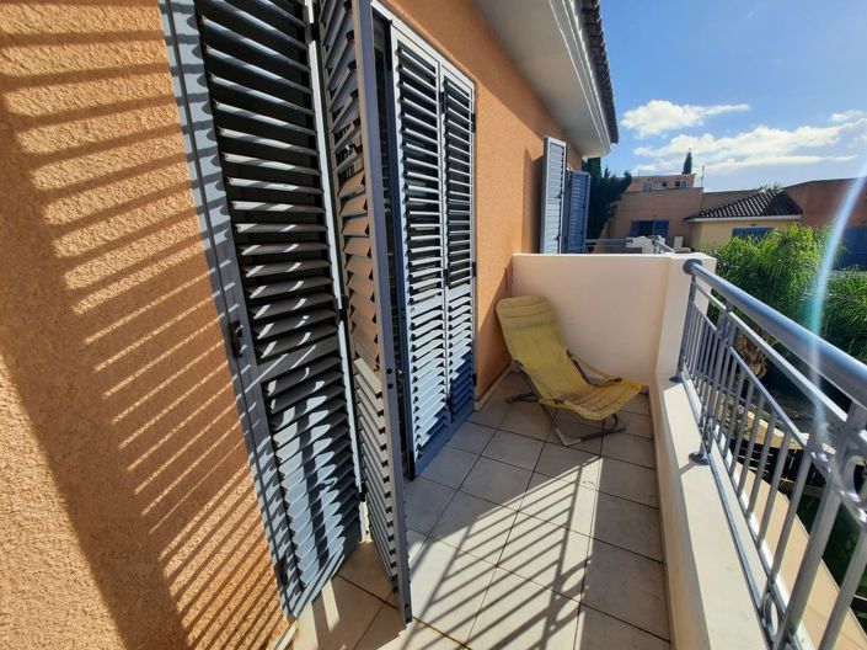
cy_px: 325
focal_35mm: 13
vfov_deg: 89.9
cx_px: 434
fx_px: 325
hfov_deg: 106.2
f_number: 2.2
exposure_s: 1/2004
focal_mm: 1.74
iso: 40
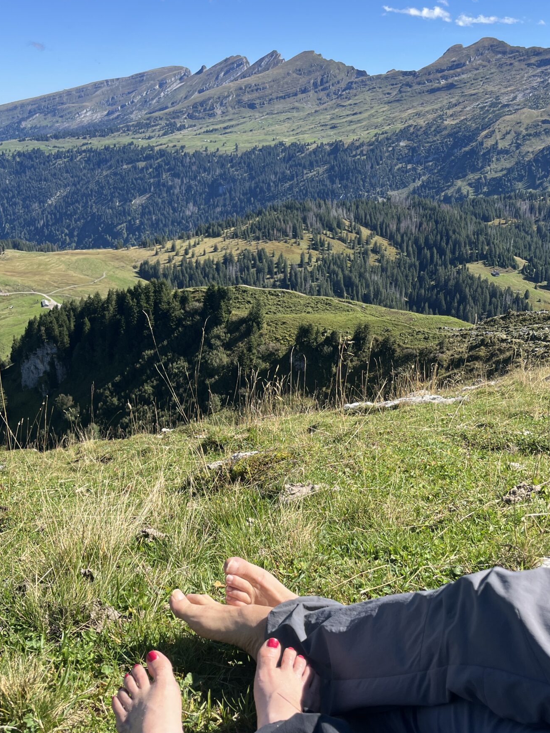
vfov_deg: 49.0
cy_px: 377
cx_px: 252
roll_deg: -0.9
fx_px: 805
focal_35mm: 38
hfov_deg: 37.7
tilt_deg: -18.6
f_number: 1.6
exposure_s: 1/2222
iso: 50
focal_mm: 5.1
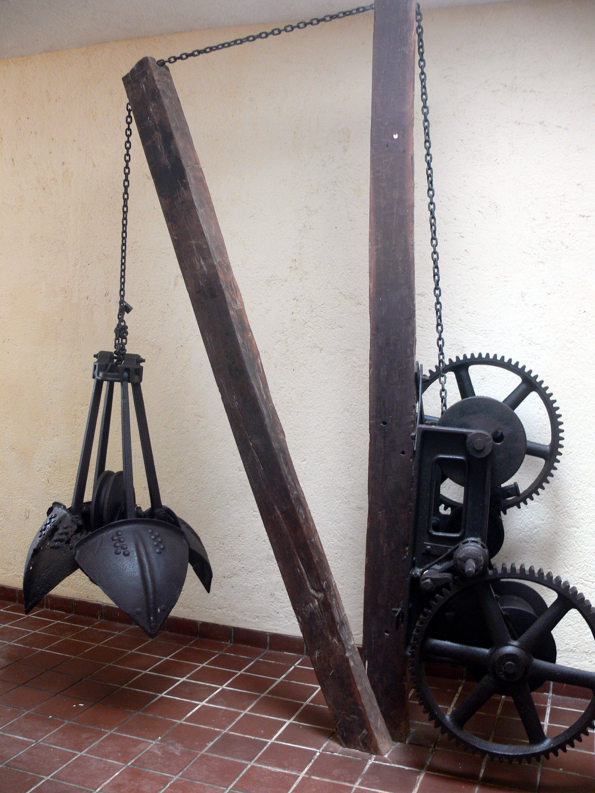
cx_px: 298
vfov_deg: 52.6
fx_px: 802
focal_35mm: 35
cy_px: 396
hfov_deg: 40.7
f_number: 2.8
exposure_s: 1/30
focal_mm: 7.4
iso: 125
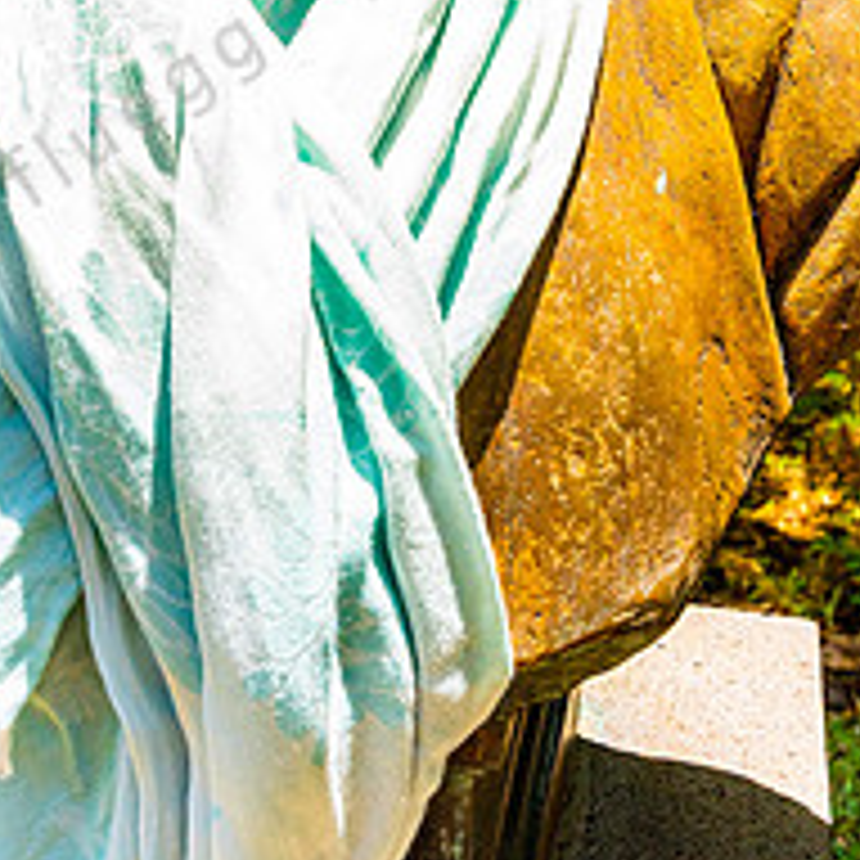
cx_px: 378
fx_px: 1574
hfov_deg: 30.5
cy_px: -59
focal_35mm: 56
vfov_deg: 28.1
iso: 2000
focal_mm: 28
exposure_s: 1/1000
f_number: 8
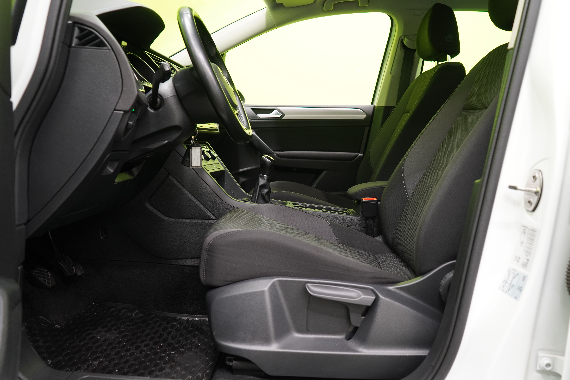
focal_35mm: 29
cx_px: 285
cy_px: 190
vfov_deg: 45.0
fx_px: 459
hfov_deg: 63.7
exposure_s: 1/20
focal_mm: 29
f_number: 5
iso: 1250
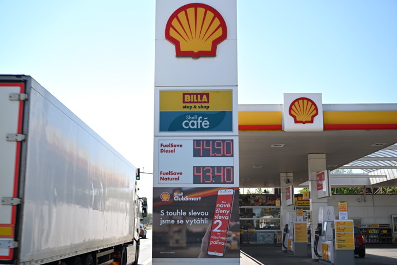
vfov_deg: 28.6
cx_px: 198
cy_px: 132
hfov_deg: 41.9
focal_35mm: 47
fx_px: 518
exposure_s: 1/125
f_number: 5
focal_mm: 47
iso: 32
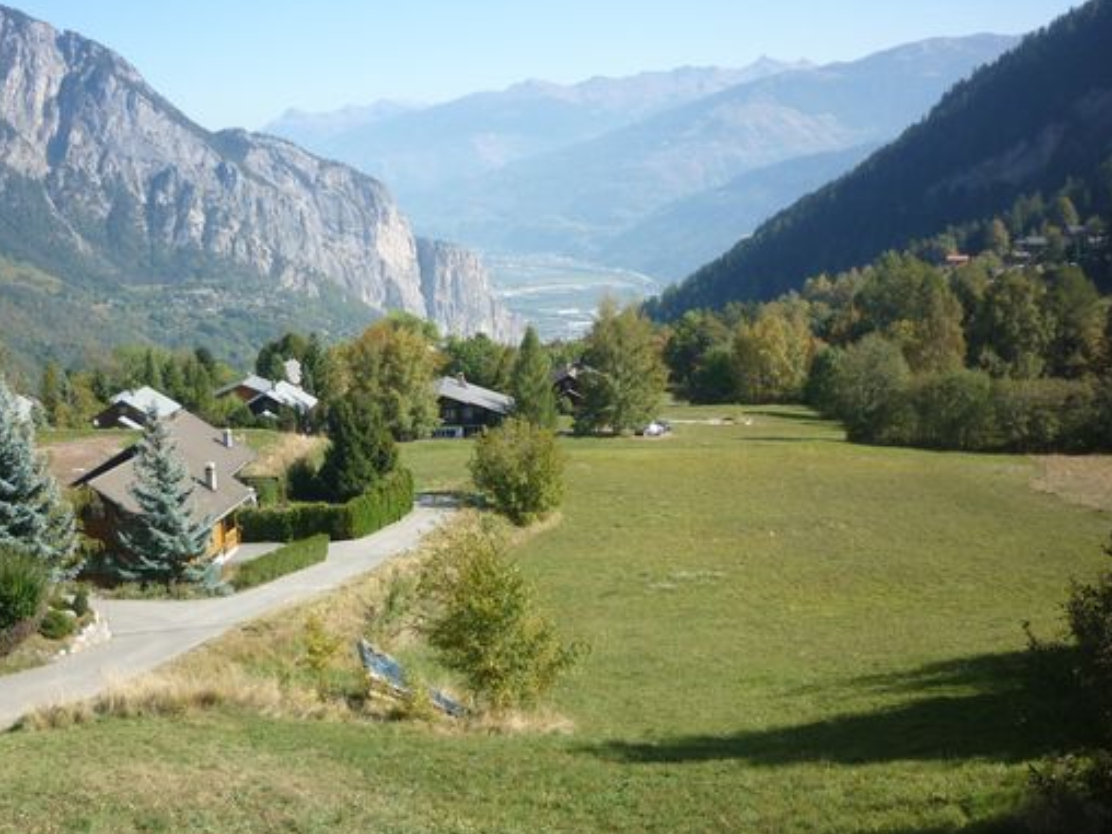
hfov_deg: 47.7
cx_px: 460
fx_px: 1253
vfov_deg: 36.8
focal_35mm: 39
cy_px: 409
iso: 100
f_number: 2.8
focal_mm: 5.5
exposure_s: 1/800
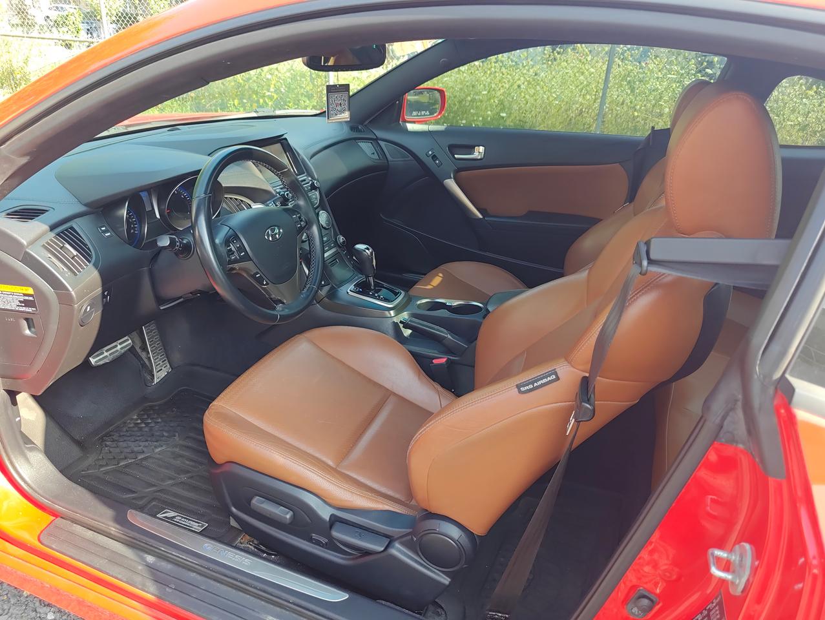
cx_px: 412
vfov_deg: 56.9
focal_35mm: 24
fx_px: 572
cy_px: 310
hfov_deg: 71.5
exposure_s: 1/100
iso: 64
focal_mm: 6.06
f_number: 1.7
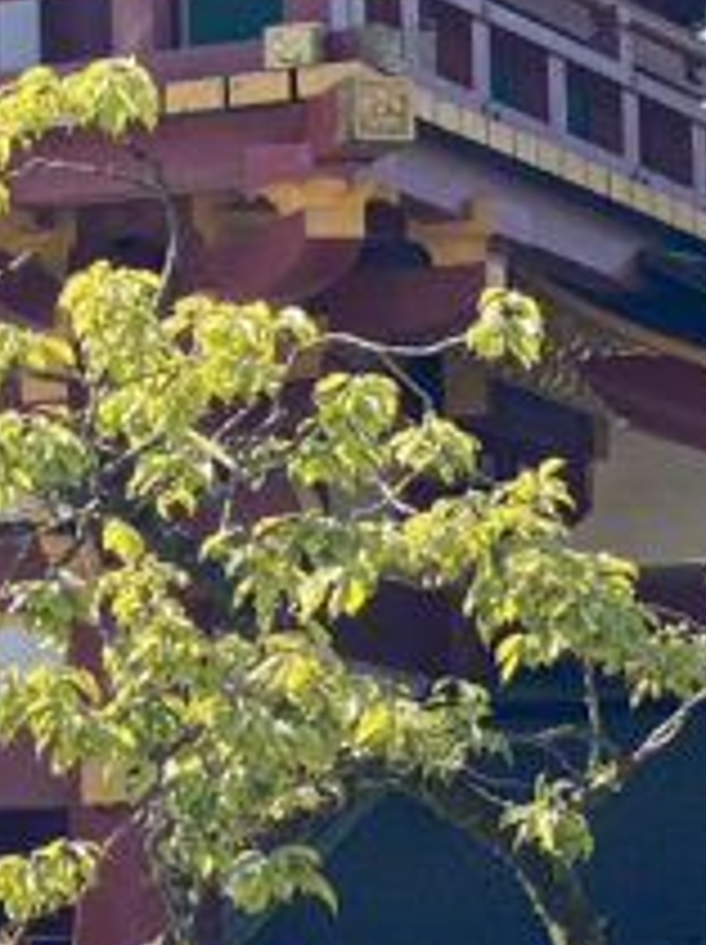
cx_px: -558
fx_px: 6921
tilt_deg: +10.1
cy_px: 364
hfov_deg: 5.7
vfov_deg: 7.8
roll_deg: -0.1
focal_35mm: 254
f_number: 2
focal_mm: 6
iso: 20
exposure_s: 1/307
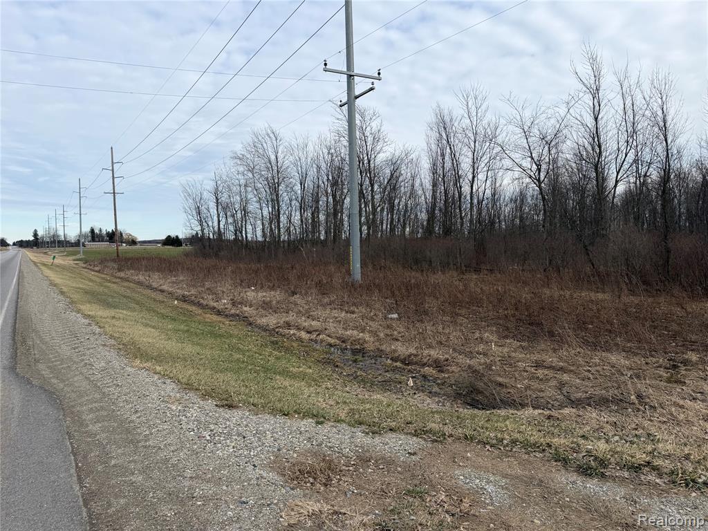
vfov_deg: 56.8
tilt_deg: -3.0
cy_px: 266
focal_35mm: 24
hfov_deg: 71.6
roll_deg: -0.2
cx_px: 354
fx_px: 491
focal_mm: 6.76
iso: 80
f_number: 1.78
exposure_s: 1/3021
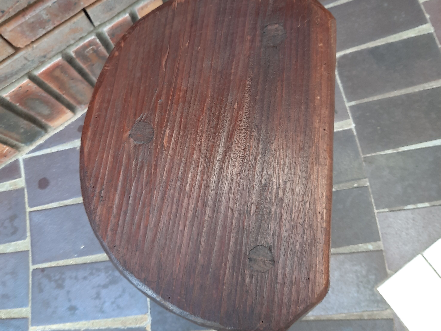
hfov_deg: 54.0
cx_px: 217
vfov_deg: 41.6
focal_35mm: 34
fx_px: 433
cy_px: 129
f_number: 2
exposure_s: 1/50
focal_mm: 4.6
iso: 40
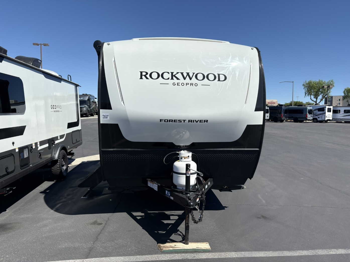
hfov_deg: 67.3
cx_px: 175
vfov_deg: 53.1
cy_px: 131
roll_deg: -0.2
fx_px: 263
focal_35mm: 26
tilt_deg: -2.0
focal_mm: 5.96
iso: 50
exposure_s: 1/5348
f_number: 1.6
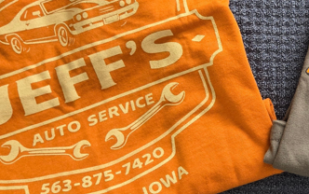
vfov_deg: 19.5
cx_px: 315
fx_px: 556
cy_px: 33
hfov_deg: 28.9
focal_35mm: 66
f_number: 1.8
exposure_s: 1/120
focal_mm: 5.4
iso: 200
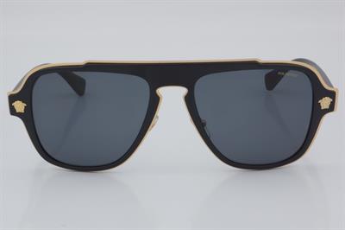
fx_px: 790
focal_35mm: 82
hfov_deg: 24.6
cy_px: 115
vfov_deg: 16.5
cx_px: 172
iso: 100
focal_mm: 55
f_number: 32
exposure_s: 1/4
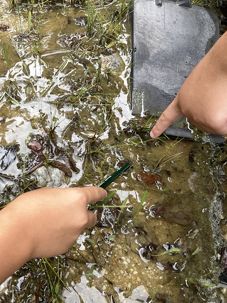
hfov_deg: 35.7
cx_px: 49
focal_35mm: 39
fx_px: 341
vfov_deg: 47.9
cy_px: 151
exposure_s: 1/120
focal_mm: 3
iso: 25
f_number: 1.8
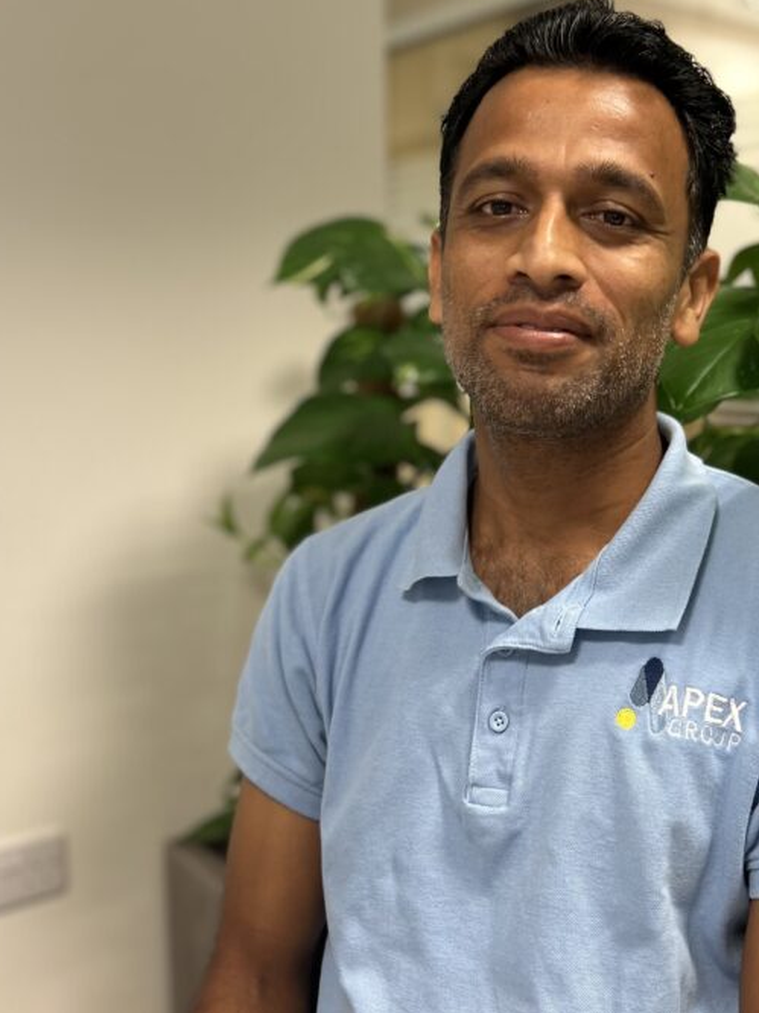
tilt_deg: -6.0
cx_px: 517
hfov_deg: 35.5
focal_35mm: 40
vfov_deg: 46.8
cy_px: 462
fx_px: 1170
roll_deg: +0.8
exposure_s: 1/50
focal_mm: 5.7
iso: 160
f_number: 1.5
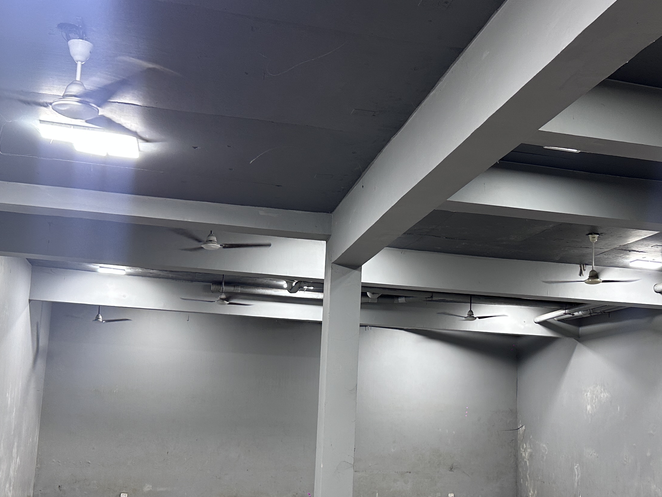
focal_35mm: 44
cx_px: 393
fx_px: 841
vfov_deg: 32.8
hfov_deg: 42.8
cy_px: 300
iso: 125
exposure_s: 1/50
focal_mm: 6.86
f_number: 1.78
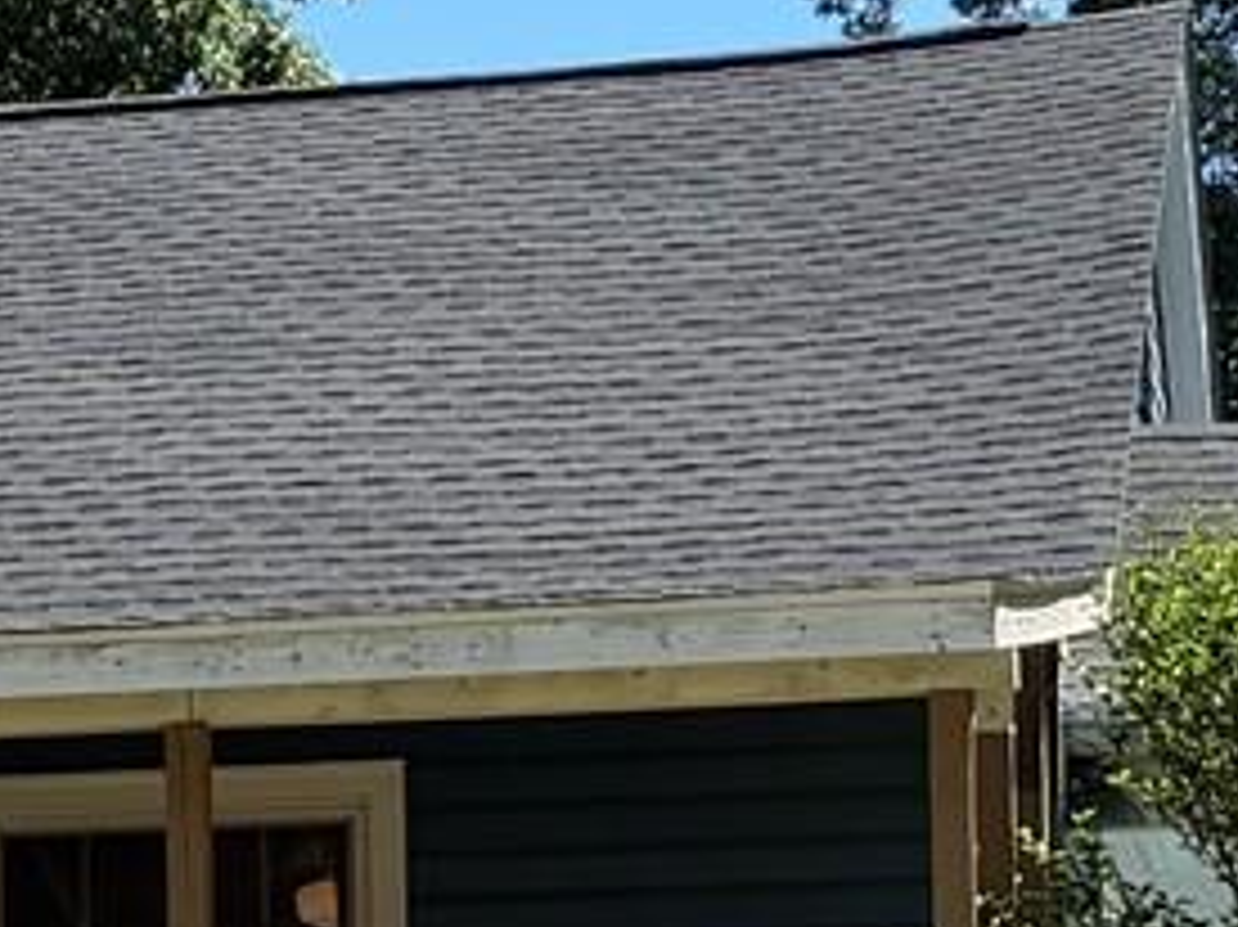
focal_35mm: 179
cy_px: 886
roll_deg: -0.6
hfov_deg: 10.8
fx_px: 6399
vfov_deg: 8.3
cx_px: -383
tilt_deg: +8.3
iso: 80
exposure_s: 1/2703
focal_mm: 6.76
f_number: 1.78
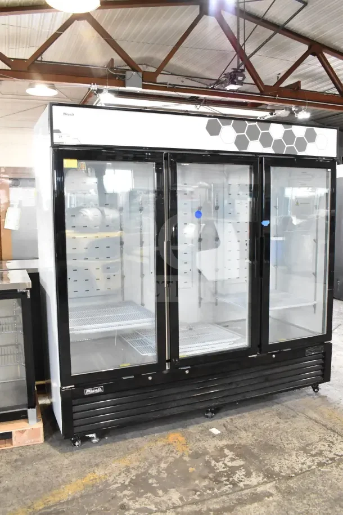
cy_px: 258
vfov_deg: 61.9
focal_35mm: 30
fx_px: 429
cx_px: 172
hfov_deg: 43.6
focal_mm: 20
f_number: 6.3
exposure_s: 1/160
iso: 6400
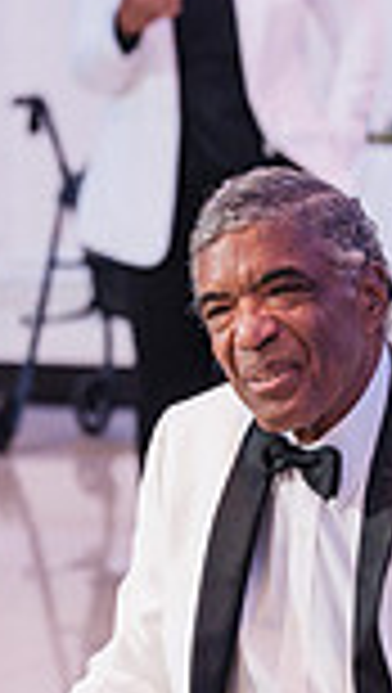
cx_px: 176
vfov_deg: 7.2
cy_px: 706
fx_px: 5525
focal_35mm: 300
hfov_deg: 4.1
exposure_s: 1/250
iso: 2500
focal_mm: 98
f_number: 4
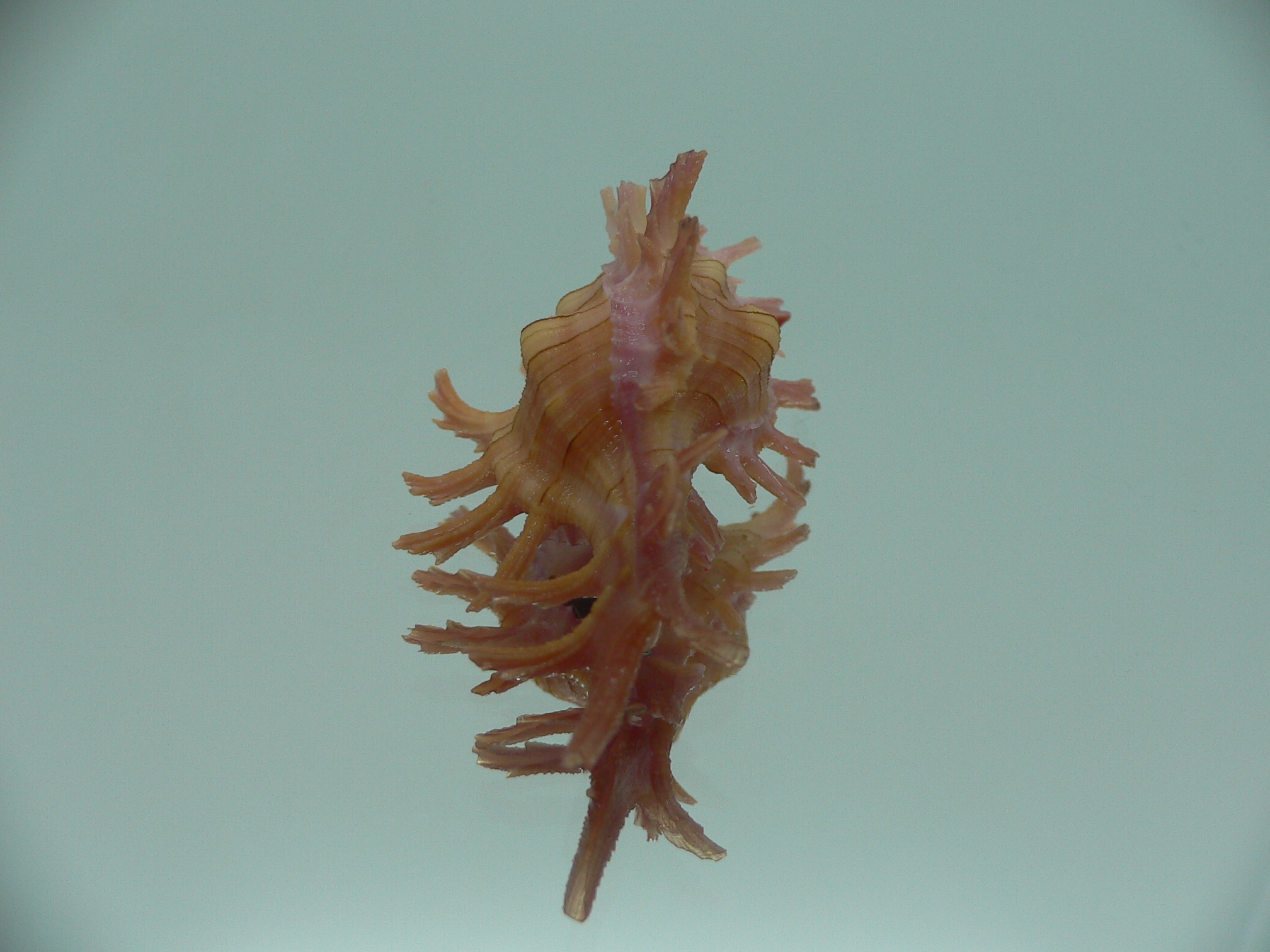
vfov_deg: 40.7
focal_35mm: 35
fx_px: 1284
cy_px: 476
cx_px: 635
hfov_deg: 52.6
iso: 80
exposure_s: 1/60
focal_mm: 4.6
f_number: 2.8
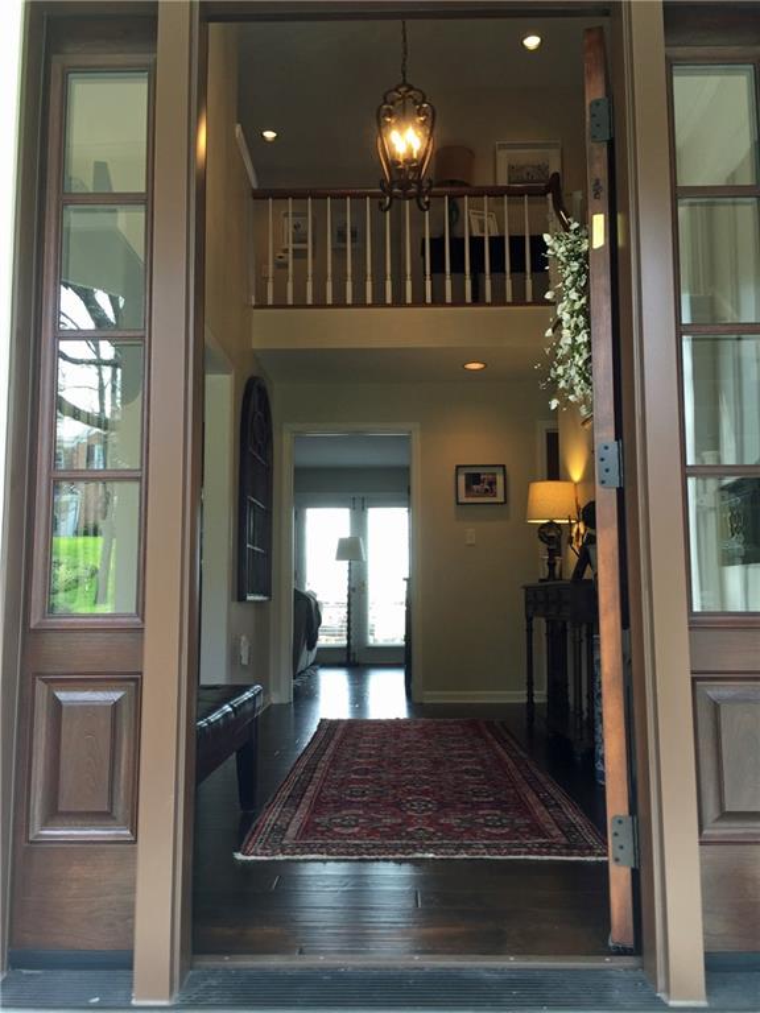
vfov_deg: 61.7
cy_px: 506
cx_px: 380
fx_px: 849
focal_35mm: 29
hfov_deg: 48.2
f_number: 2.2
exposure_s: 1/40
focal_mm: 4.15
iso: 32
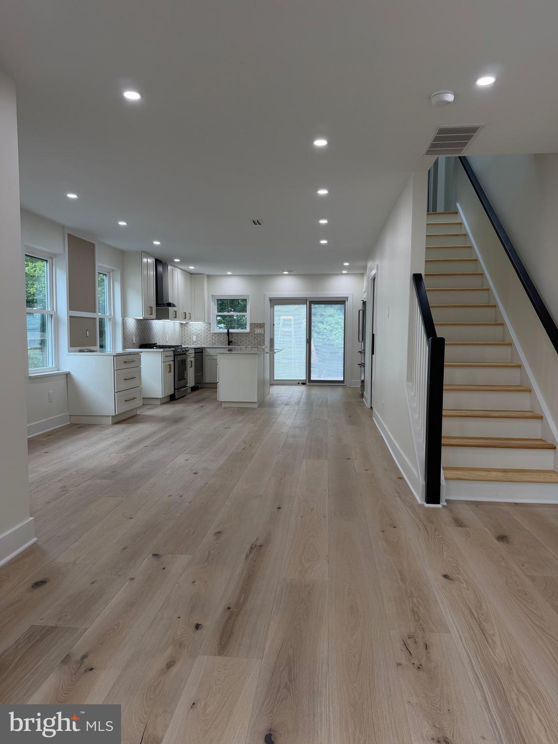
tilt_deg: -4.4
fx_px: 516
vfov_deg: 71.6
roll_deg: +0.2
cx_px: 279
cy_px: 372
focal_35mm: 24
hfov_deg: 56.8
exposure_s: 1/182
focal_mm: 6.76
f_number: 1.78
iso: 100
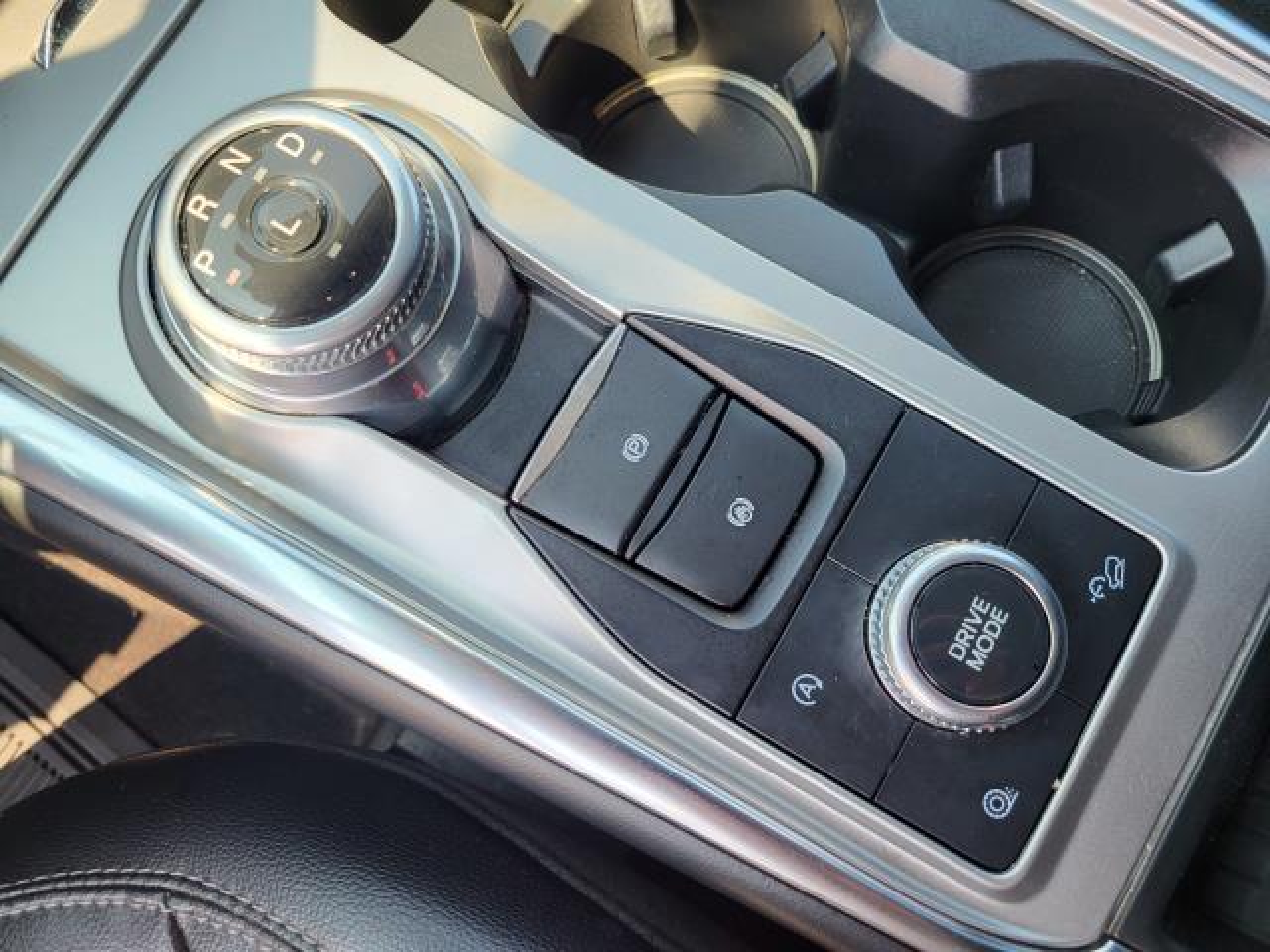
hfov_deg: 67.3
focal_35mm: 26
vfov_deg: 53.1
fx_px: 954
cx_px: 635
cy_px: 476
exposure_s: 1/171
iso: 40
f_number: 1.8
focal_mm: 5.4
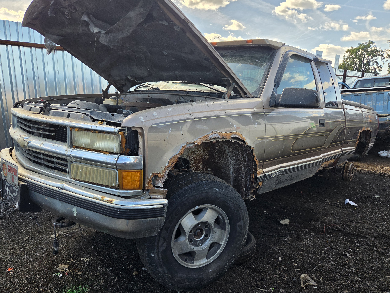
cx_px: 190
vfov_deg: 54.8
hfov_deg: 69.4
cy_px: 155
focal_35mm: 25
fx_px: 282
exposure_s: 1/2169
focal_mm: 5.4
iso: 80
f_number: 1.8
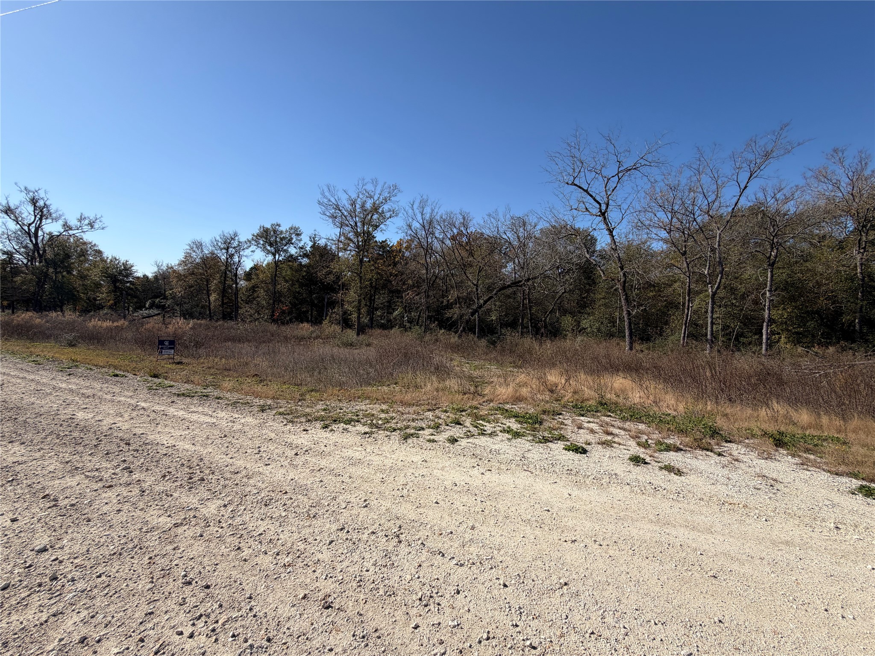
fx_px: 354
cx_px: 438
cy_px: 328
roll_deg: -1.6
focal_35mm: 14
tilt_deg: -3.1
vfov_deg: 85.7
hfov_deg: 102.1
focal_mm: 2.22
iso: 20
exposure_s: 1/955
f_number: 2.2
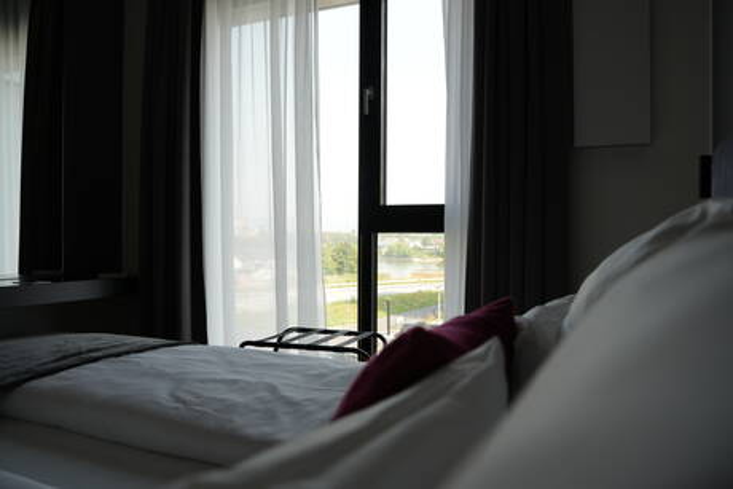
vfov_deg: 46.4
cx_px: 366
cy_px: 244
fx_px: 570
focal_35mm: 28
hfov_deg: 65.5
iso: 100
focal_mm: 28
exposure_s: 1/100
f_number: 5
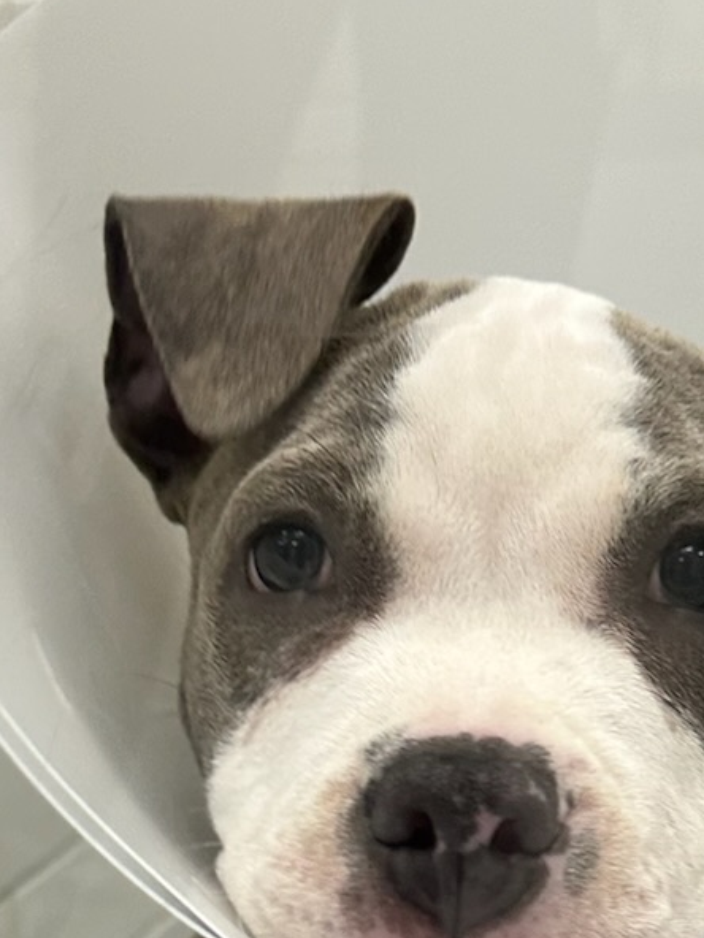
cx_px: 342
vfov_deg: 22.1
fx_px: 2251
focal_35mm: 83
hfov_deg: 17.8
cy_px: 1071
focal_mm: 6.86
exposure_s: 1/120
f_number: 1.78
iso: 200
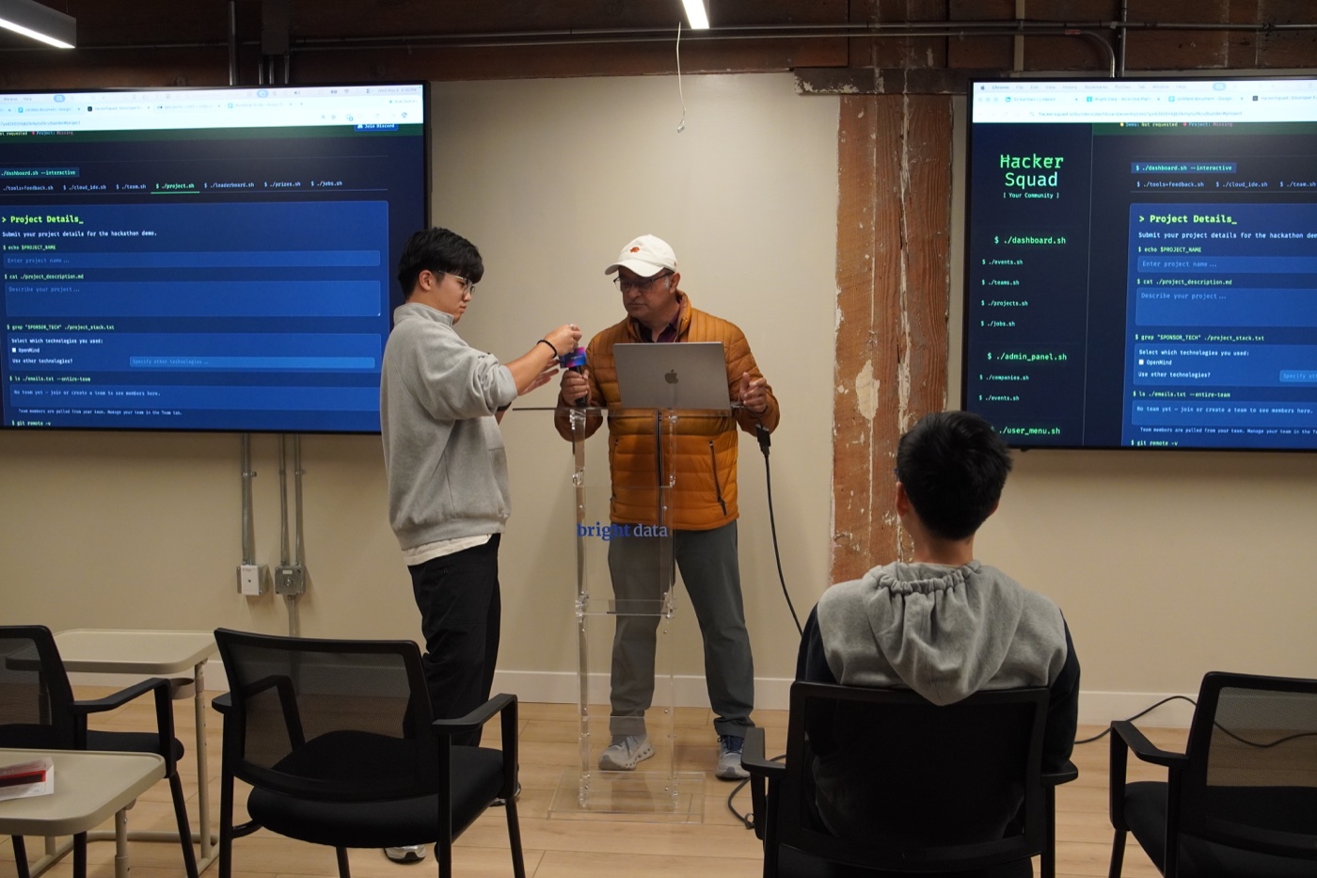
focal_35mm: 34
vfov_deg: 38.4
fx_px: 1262
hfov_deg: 55.1
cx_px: 658
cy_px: 439
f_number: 4
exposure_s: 1/160
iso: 1600
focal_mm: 23
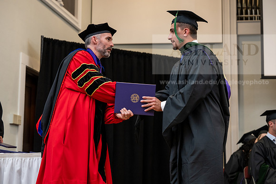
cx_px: 138
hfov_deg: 26.3
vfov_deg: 17.7
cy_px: 92
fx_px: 590
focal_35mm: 77
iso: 1600
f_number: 3.5
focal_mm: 77
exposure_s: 1/200
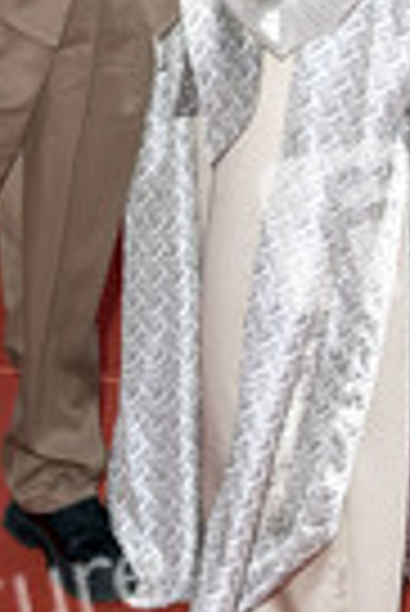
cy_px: -18
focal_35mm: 132
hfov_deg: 10.4
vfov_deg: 15.2
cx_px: 81
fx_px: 2249
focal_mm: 45
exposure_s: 1/250
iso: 400
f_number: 6.3
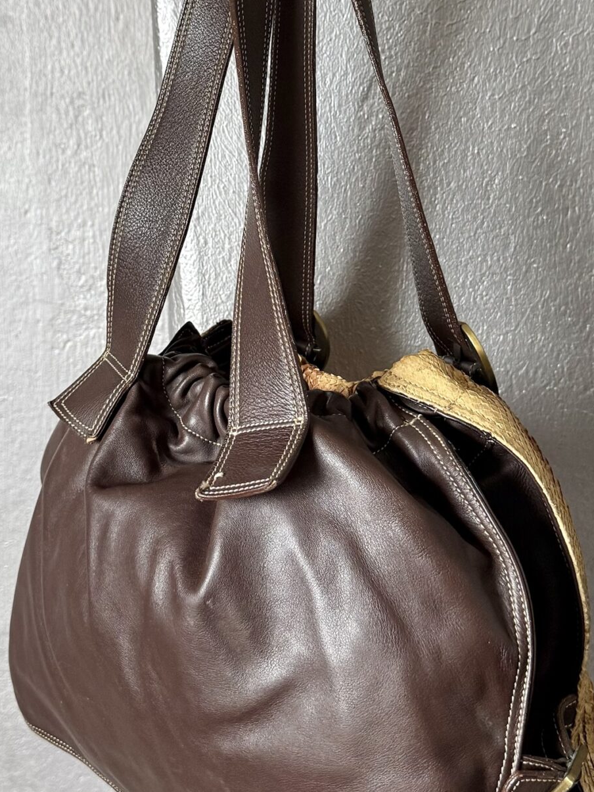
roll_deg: +1.2
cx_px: 324
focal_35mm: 51
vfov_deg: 36.8
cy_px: 219
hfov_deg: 28.6
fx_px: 1167
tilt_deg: -4.6
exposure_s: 1/60
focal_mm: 6.76
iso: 250
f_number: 1.78
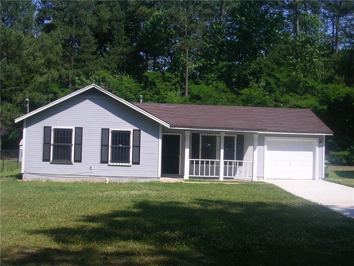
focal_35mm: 43
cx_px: 177
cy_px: 133
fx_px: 440
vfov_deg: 33.6
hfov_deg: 43.9
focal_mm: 6.6
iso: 50
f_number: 5.9
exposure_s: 1/230
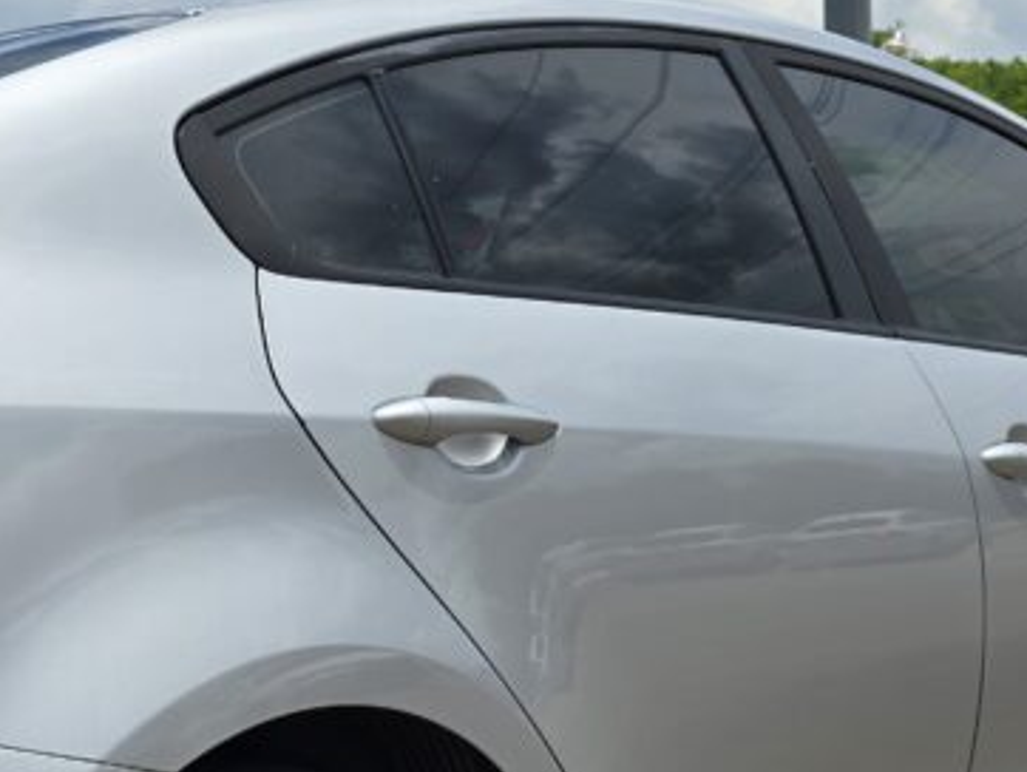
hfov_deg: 28.8
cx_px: 133
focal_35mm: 65
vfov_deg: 22.4
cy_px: 568
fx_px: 1930
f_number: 1.7
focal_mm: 6.3
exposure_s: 1/1384
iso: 12
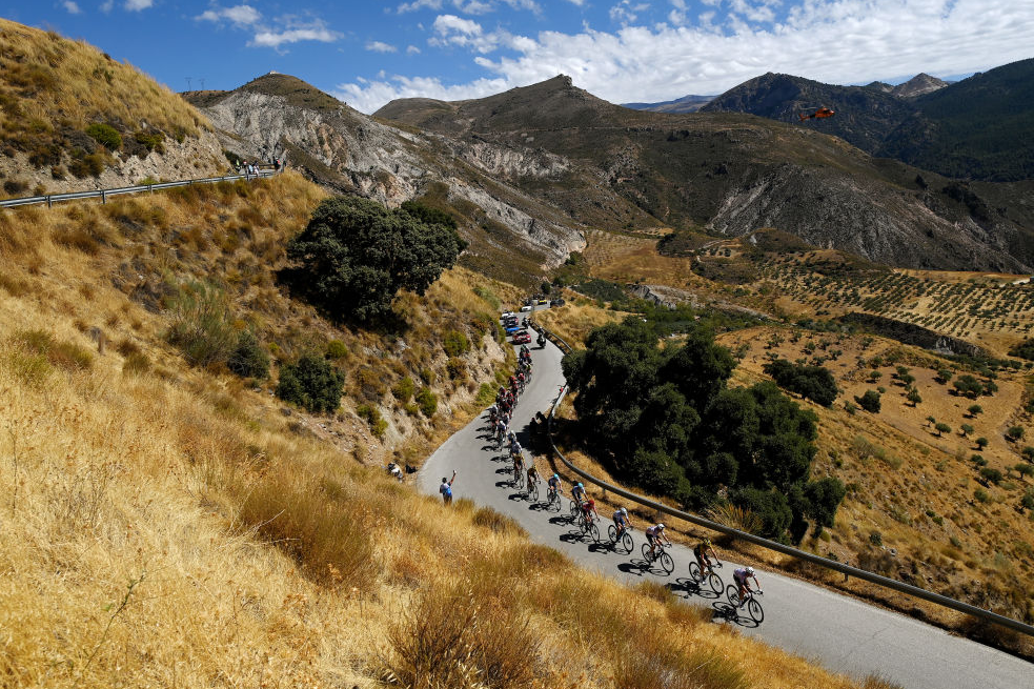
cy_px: 356
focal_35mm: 25
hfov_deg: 71.5
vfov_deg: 51.3
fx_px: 718
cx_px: 538
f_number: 8
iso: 200
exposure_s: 1/1600
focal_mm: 24
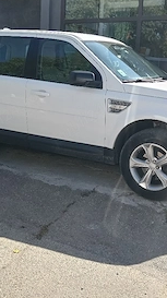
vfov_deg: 47.3
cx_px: 109
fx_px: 339
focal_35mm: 43
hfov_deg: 27.5
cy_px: 131
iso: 50
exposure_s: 1/370
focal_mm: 3.98
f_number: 1.8
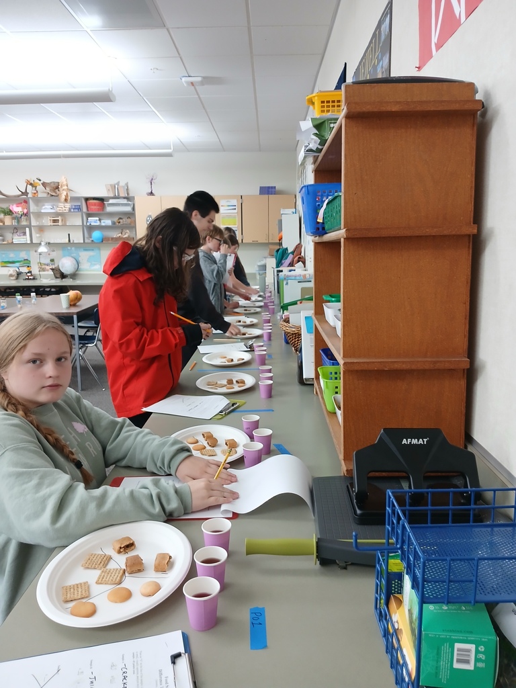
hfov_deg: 53.1
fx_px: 517
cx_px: 258
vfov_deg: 67.3
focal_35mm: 26
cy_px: 344
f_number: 1.8
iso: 200
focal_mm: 3.98
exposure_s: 1/40
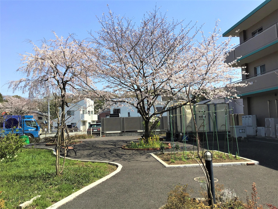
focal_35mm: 31
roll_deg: +1.1
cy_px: 104
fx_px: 249
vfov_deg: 45.4
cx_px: 139
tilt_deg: +5.5
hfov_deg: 58.4
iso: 25
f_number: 2.4
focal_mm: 3.3
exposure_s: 1/1131
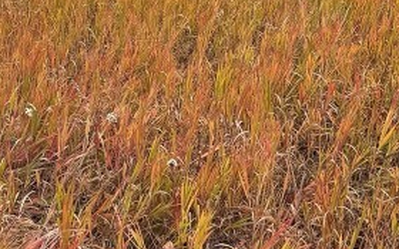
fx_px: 1011
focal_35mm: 93
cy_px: -151
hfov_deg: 22.2
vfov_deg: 13.1
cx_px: 111
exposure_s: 1/1812
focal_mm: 6.76
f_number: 1.78
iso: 80
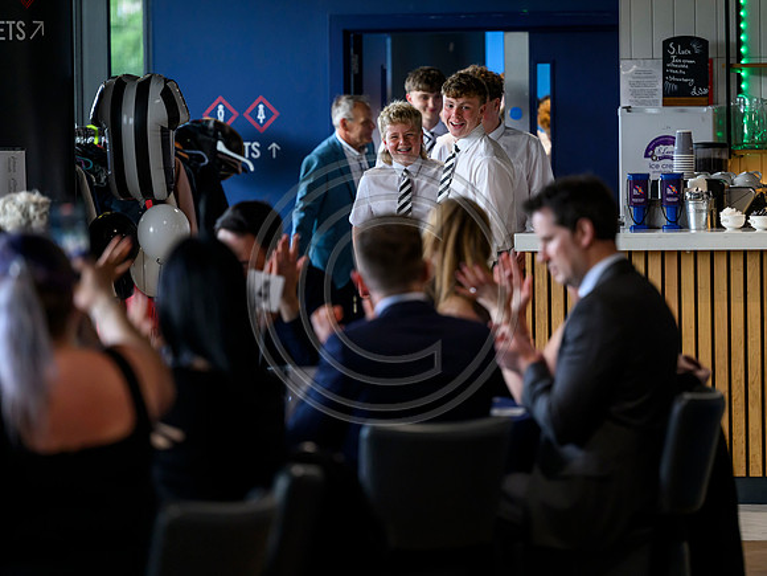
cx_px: 405
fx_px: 4086
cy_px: 272
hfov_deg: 10.7
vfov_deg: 8.1
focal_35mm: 184
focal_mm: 160
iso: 2500
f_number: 3.2
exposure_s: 1/500
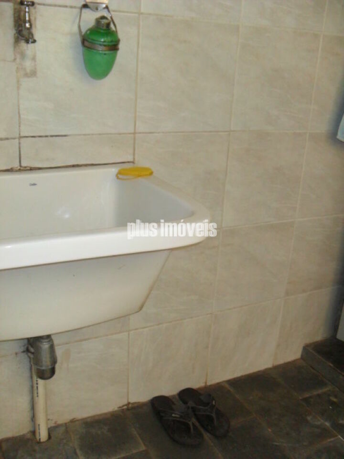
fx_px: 464
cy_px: 230
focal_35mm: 35
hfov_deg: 40.7
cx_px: 172
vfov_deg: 52.6
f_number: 3
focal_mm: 6.3
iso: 200
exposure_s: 1/45
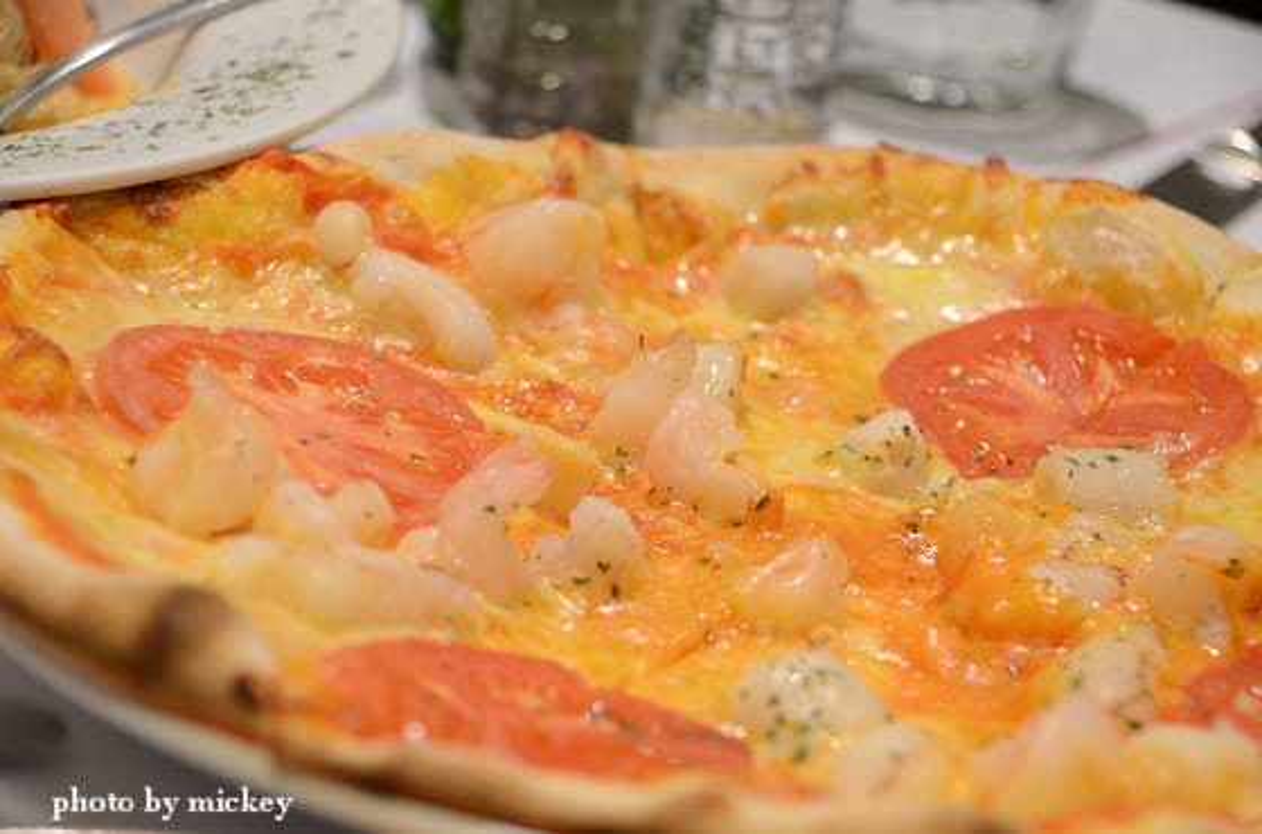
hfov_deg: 16.1
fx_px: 4457
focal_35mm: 128
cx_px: 631
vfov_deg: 10.7
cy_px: 417
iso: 2000
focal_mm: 85
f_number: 5.3
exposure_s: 1/80
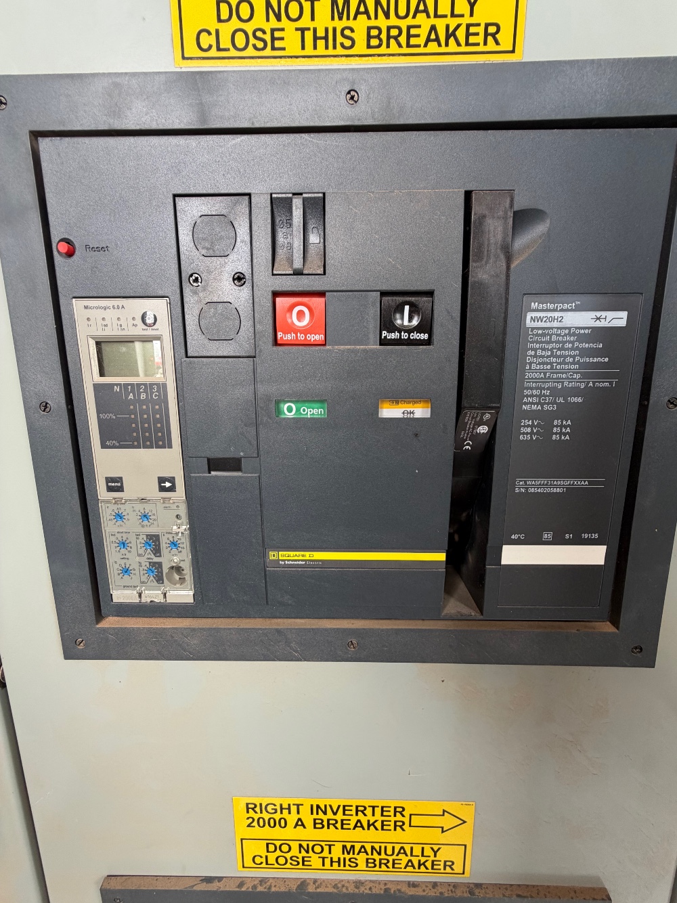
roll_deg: -1.8
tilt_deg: -10.7
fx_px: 365
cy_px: 452
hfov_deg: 85.7
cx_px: 338
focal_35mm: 14
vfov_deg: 102.1
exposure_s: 1/121
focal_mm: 2.22
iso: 100
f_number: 2.2
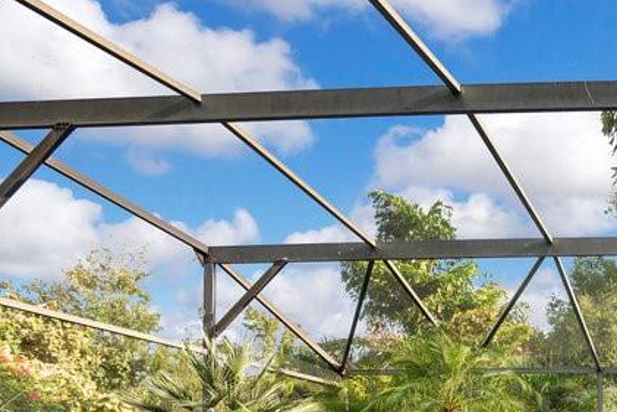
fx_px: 651
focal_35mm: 38
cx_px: 577
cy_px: 438
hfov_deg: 45.0
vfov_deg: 31.6
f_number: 7.1
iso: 100
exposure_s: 1/100
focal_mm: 16
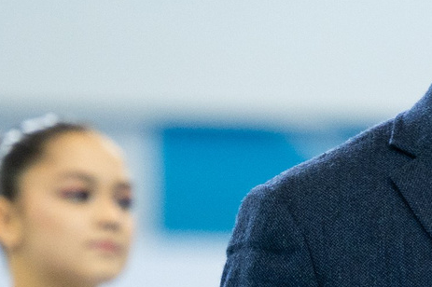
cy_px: 266
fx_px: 8945
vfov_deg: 1.8
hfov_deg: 2.8
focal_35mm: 746
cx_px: 489
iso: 1600
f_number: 2.8
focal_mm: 135
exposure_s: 1/1000
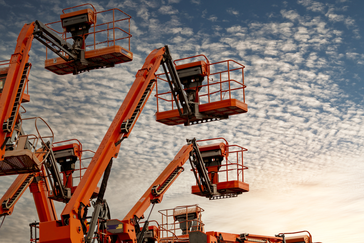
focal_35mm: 140
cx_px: 182
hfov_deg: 14.7
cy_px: 122
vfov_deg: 9.8
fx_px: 1410
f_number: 4.5
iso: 200
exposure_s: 1/500
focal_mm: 93
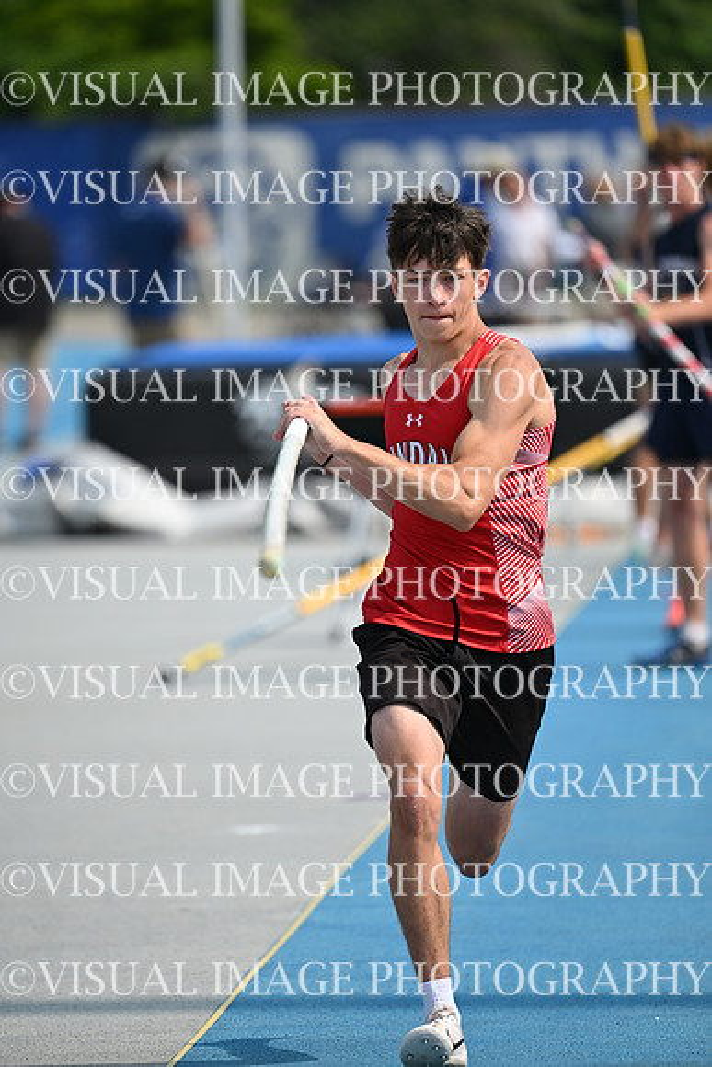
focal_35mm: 400
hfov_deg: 3.4
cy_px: 534
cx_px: 356
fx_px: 11859
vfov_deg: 5.2
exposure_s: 1/4000
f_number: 4.5
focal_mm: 400
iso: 500
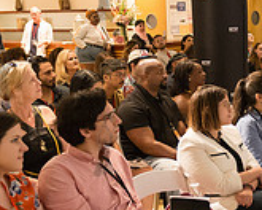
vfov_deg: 19.4
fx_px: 613
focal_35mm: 79
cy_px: 71
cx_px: 308
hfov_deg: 22.4
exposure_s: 1/200
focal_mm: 24
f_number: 2.8
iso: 4000
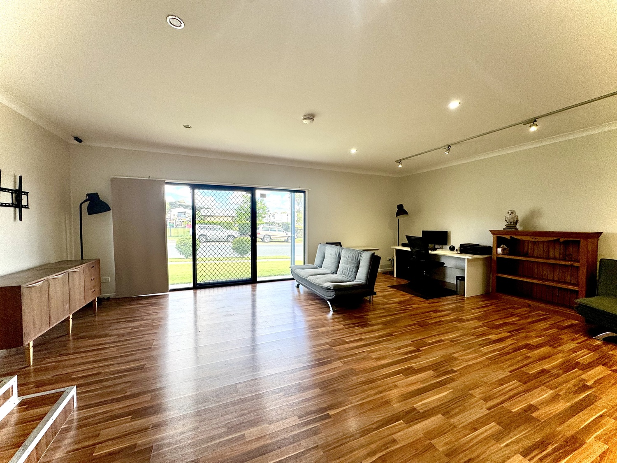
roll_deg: +0.6
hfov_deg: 102.1
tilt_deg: -1.6
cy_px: 232
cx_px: 308
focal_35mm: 14
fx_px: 250
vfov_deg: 85.7
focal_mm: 2.22
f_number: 2.2
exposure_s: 1/100
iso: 50
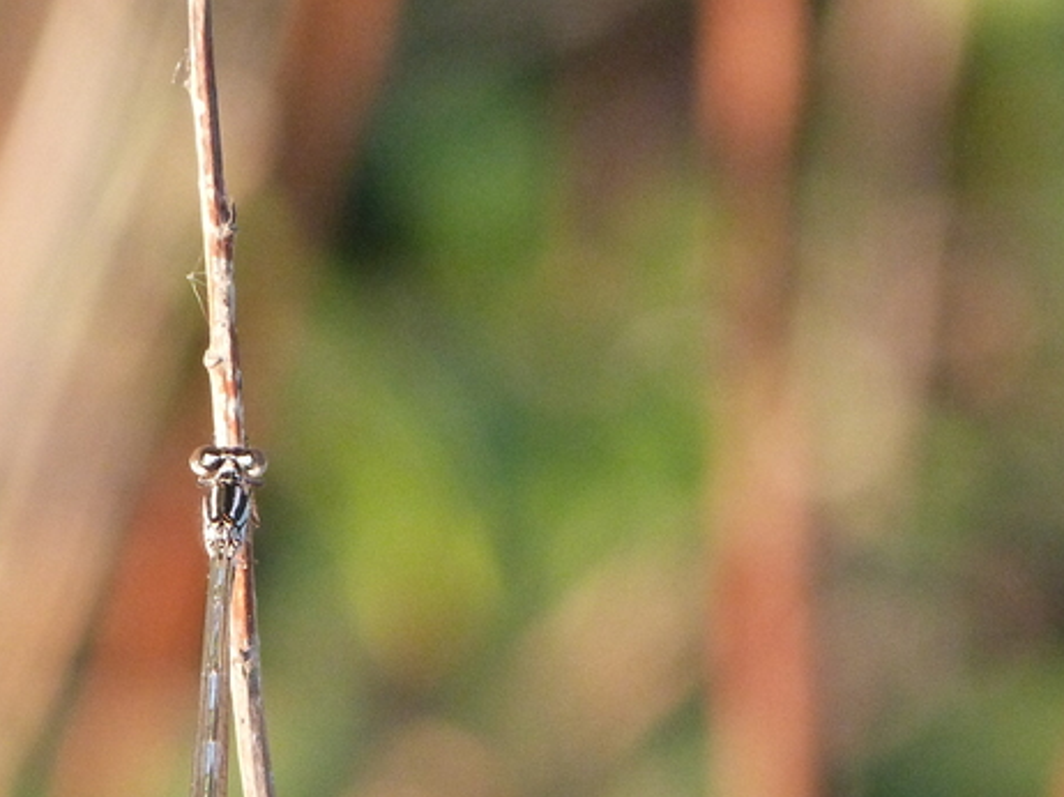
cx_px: 271
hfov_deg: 1.6
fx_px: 39170
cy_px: 680
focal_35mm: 1275
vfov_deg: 1.2
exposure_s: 1/250
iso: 500
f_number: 5.2
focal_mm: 108
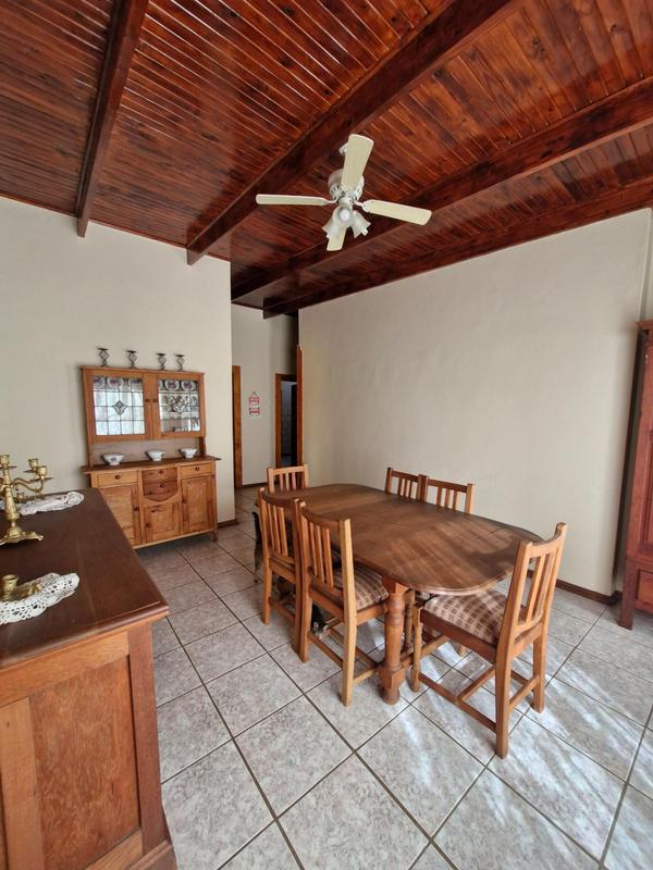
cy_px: 435
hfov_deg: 89.9
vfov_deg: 106.2
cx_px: 326
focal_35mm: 13
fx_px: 327
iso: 80
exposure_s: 1/50
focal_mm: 1.74
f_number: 2.2
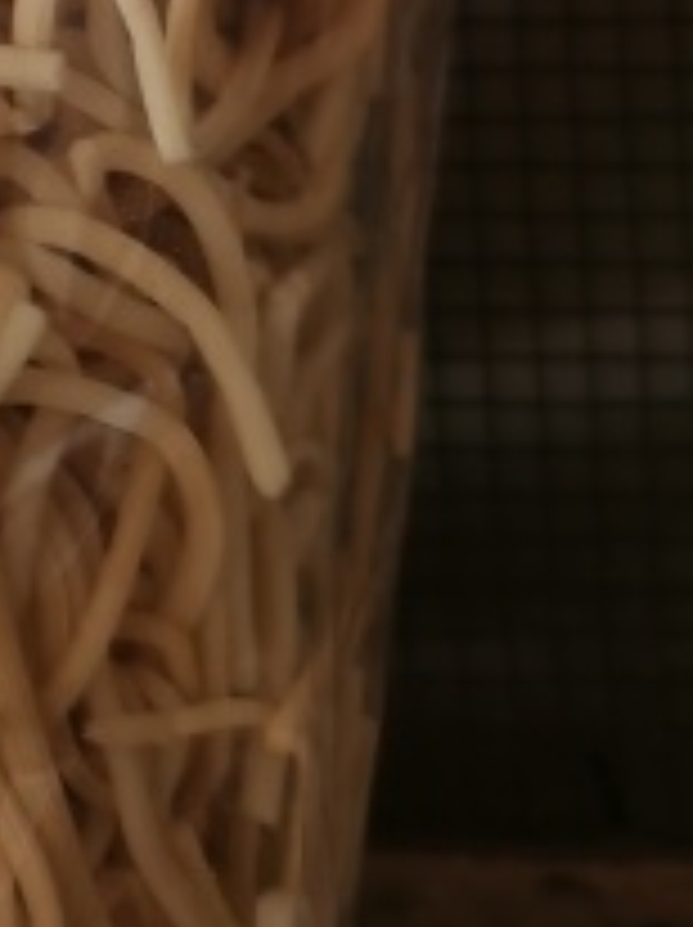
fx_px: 3745
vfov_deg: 13.1
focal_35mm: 140
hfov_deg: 9.5
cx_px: -927
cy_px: -592
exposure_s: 1/139
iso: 50
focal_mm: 5.58
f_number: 1.8
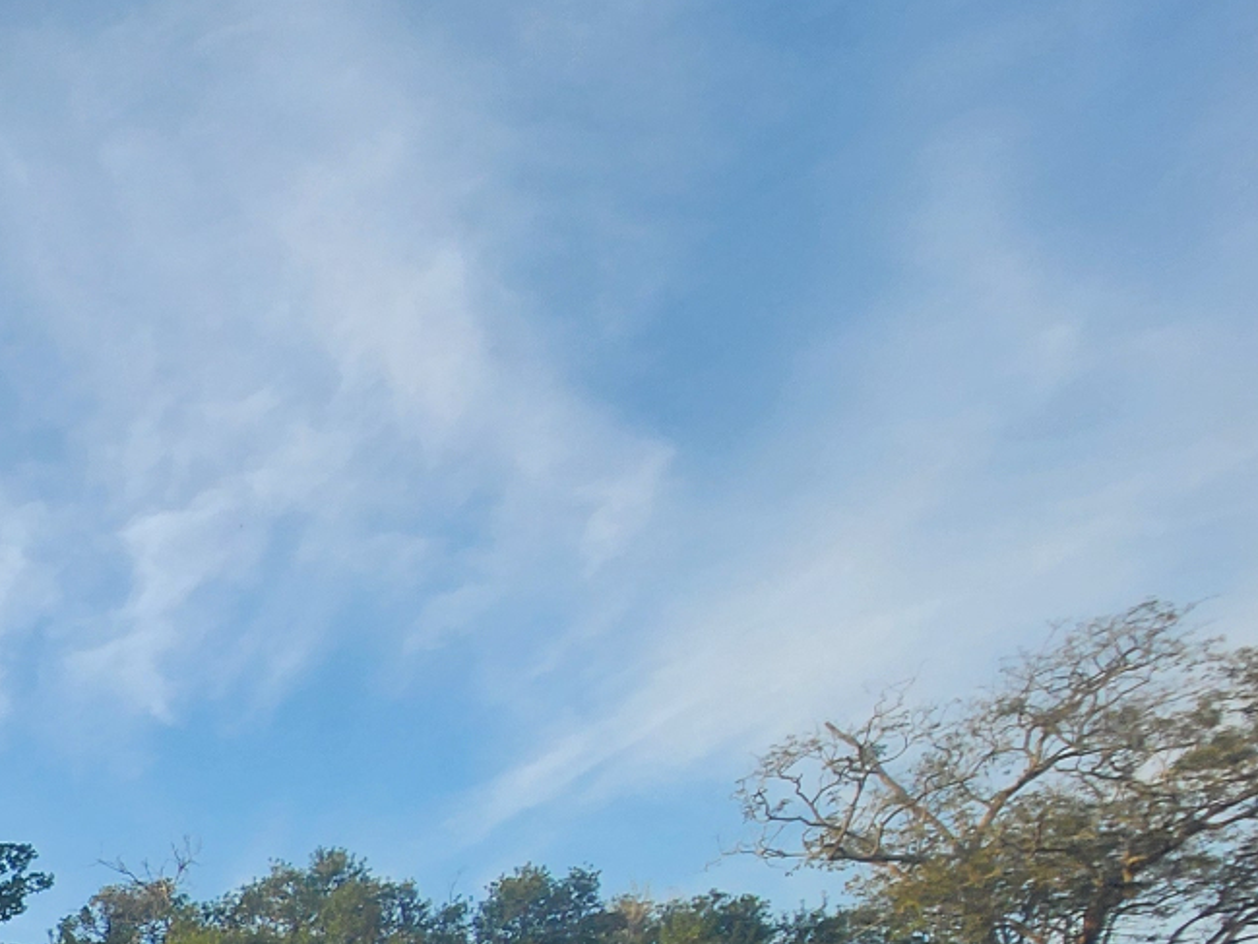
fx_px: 1490
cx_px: -682
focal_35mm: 41
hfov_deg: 27.9
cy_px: 1398
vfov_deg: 26.2
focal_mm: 2.2
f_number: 2.2
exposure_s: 1/1081
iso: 50
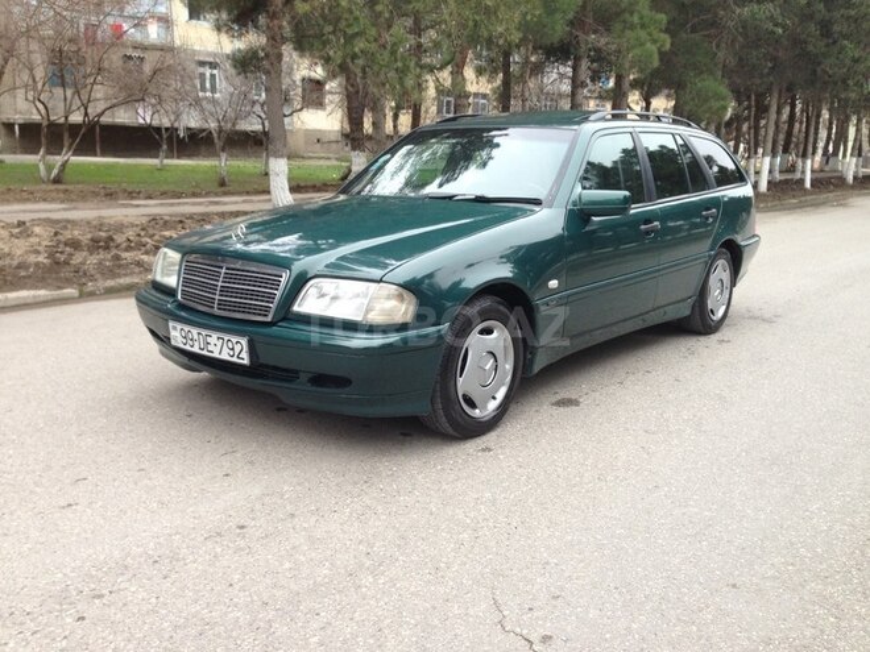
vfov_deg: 42.9
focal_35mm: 33
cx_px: 435
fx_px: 829
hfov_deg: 55.4
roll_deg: -1.9
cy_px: 326
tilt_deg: -12.8
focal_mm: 4.12
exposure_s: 1/60
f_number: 2.4
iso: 64
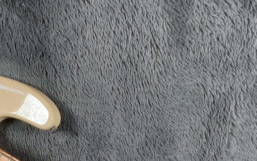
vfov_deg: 14.4
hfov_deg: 23.8
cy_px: 223
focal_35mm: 86
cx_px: 65
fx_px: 602
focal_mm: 3
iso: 20
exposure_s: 1/104
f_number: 1.8
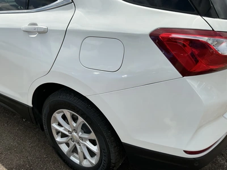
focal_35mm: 28
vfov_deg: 49.7
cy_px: 85
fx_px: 184
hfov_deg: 63.4
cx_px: 114
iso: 25
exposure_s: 1/2058
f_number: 1.8
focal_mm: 3
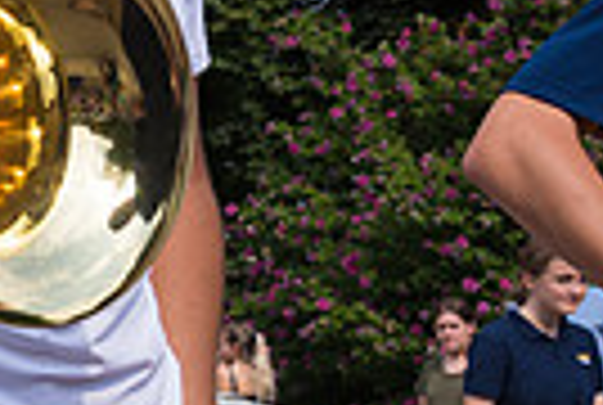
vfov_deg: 8.4
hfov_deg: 11.5
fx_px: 2753
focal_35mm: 164
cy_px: 160
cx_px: -500
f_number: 6.3
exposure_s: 1/500
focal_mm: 38
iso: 80
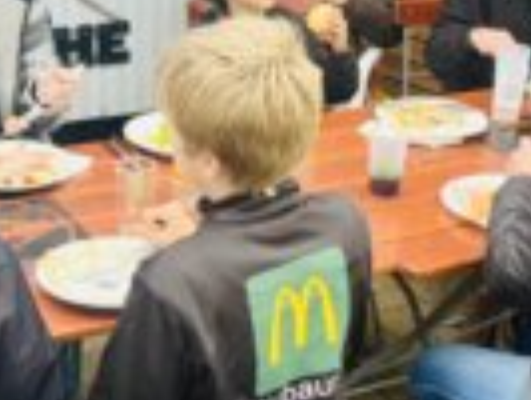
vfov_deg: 18.9
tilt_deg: -18.6
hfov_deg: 24.8
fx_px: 1198
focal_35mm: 78
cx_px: 148
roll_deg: -0.1
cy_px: 136
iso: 64
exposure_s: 1/121
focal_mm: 5.1
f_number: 1.6
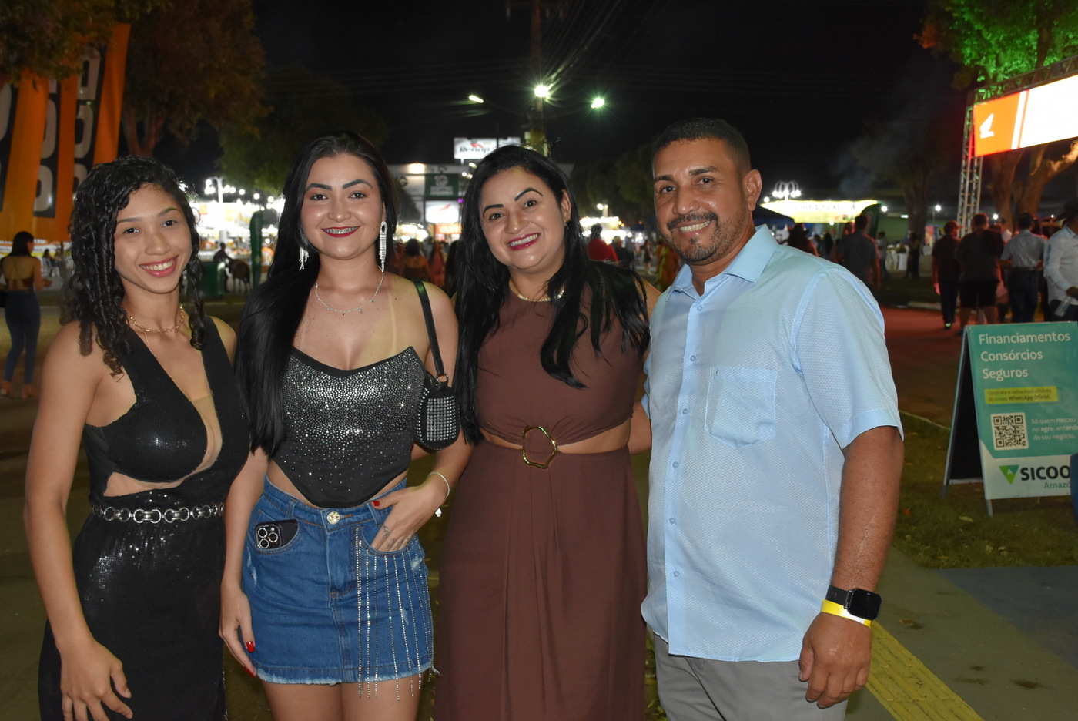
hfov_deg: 53.1
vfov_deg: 36.9
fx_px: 1079
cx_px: 539
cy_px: 360
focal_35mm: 36
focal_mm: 24
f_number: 5.6
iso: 1600
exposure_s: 1/60
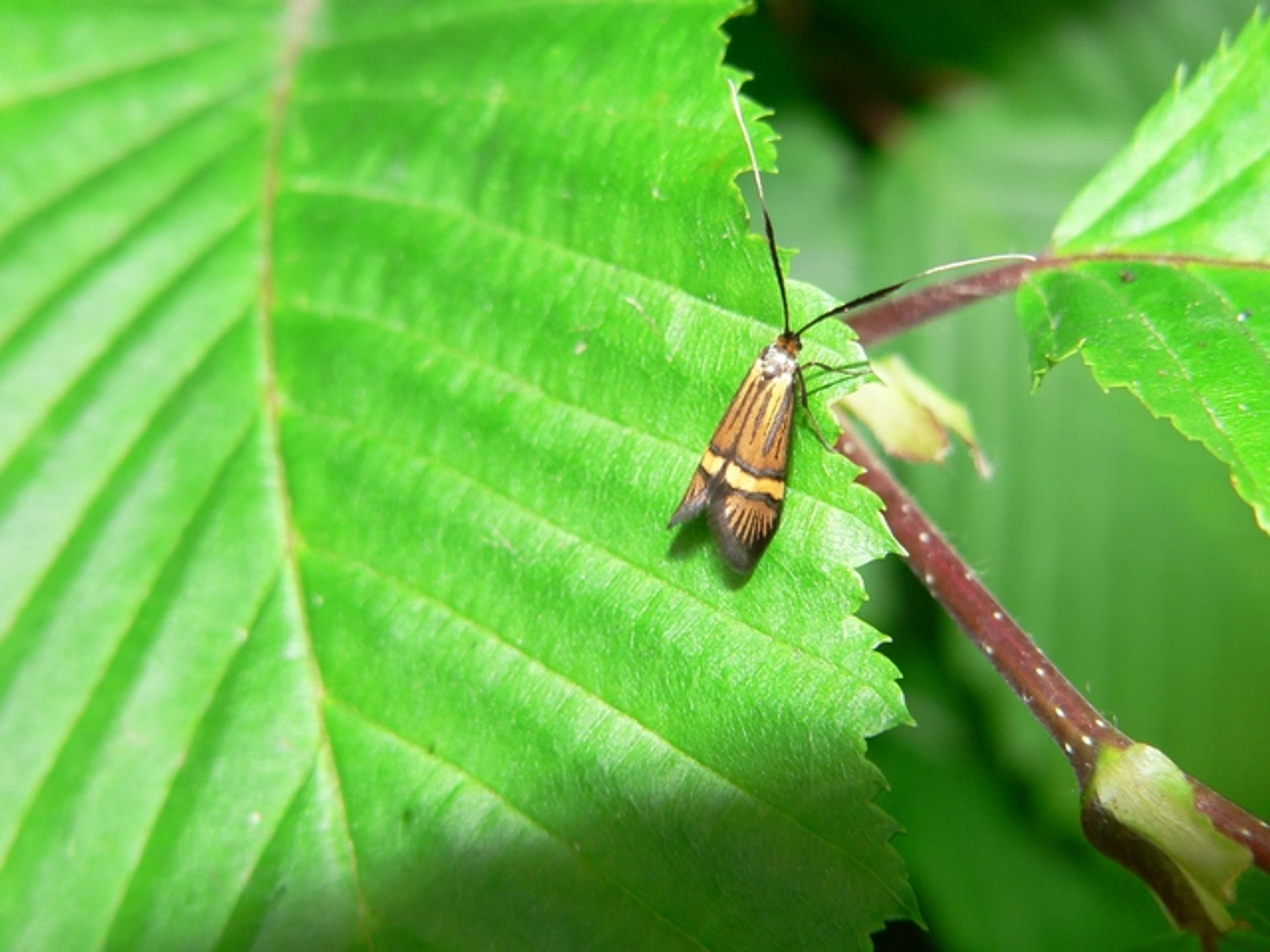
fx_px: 3706
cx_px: 635
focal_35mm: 101
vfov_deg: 14.6
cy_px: 476
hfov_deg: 19.4
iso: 100
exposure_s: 1/60
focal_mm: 16.7
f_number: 4
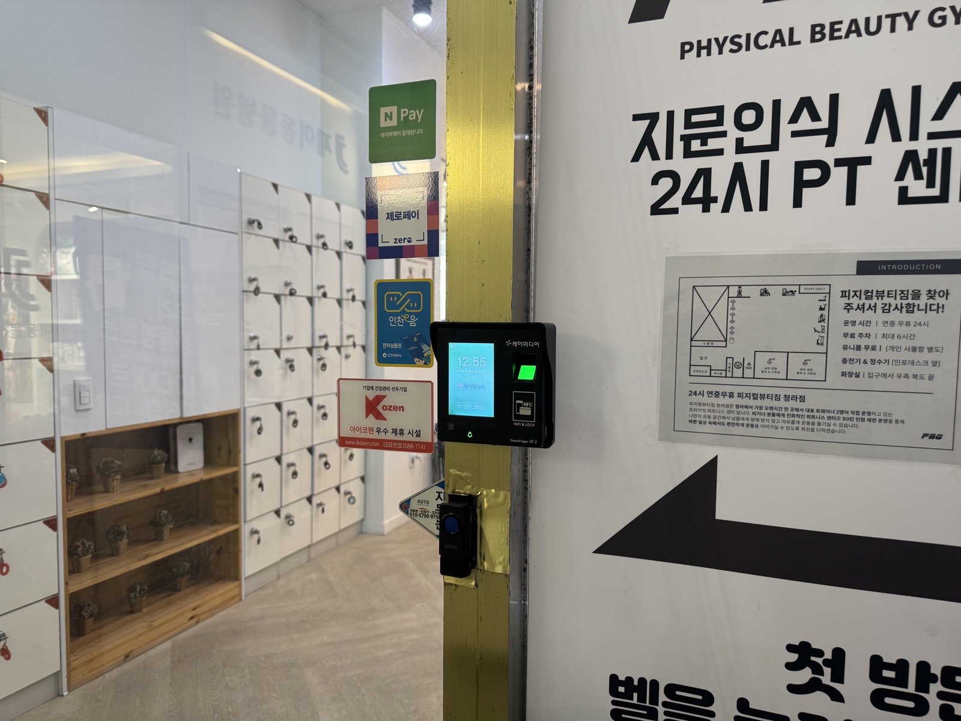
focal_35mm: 24
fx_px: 666
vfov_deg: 56.8
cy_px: 360
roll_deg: -0.8
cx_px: 480
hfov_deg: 71.6
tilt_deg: -2.8
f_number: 1.78
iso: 160
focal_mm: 6.76
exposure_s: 1/60
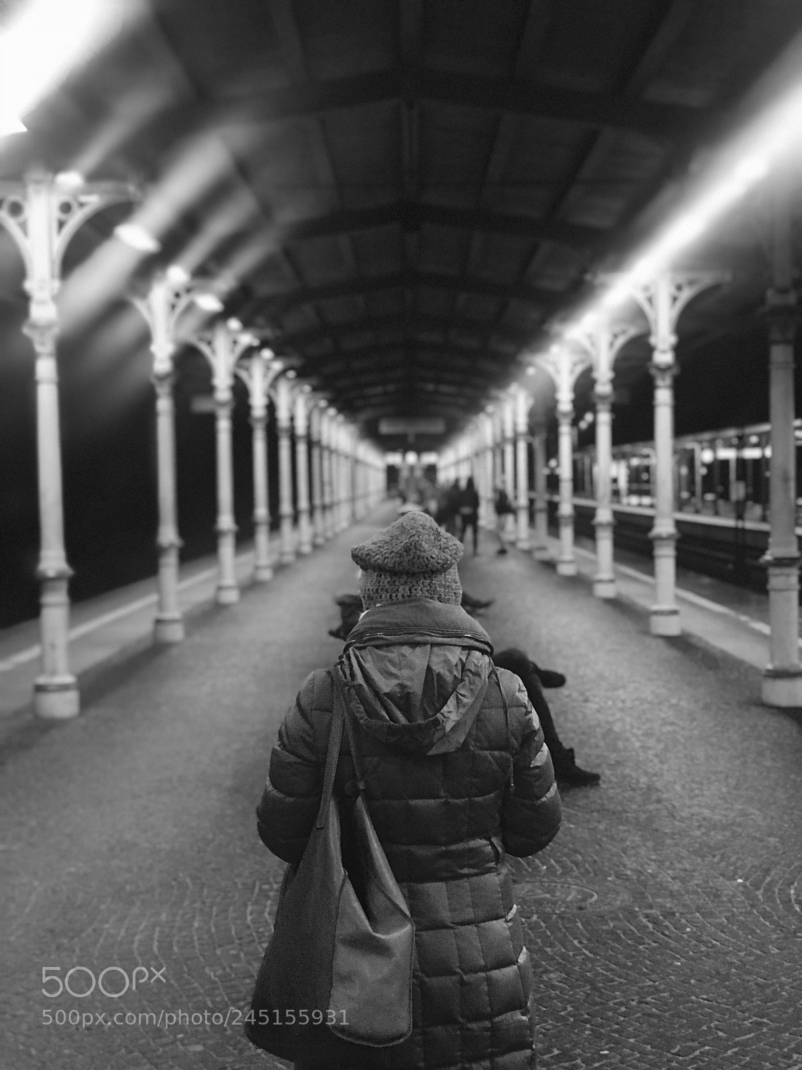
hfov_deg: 25.7
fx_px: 1761
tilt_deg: -1.4
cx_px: 401
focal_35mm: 57
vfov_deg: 33.8
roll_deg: +0.6
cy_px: 535
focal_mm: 6.6
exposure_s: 1/50
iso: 1000
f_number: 2.8
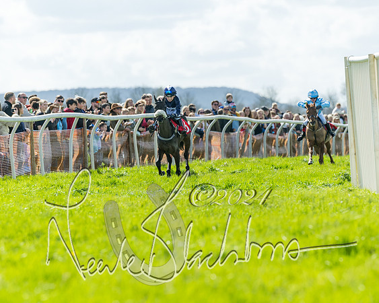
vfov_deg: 5.1
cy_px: 165
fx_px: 3427
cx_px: 197
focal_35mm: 306
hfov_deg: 6.3
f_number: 4
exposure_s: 1/4000
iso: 400
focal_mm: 200
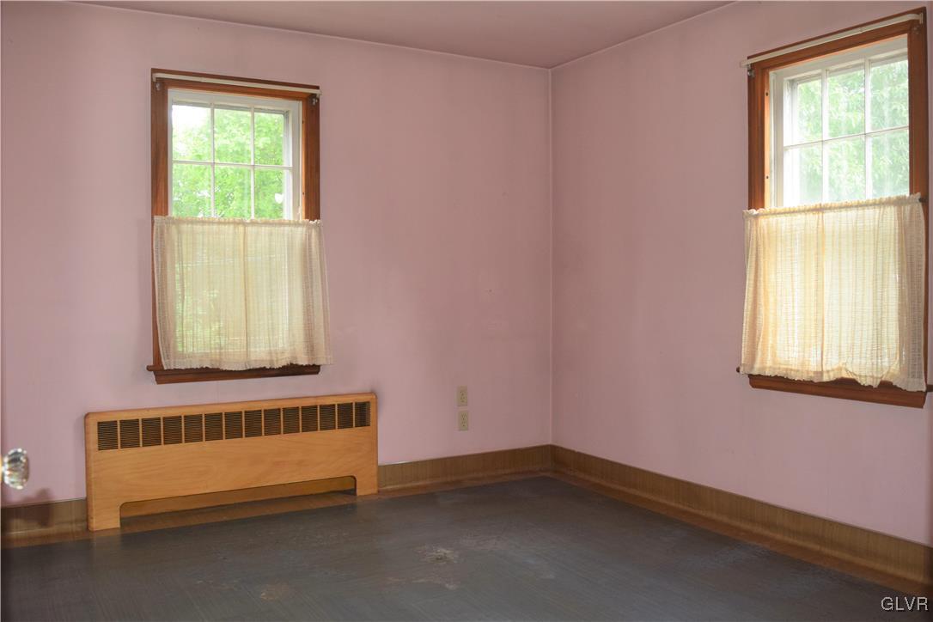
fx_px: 777
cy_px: 311
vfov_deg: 43.6
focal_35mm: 30
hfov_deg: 61.9
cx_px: 466
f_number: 5
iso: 800
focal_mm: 20
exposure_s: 1/100
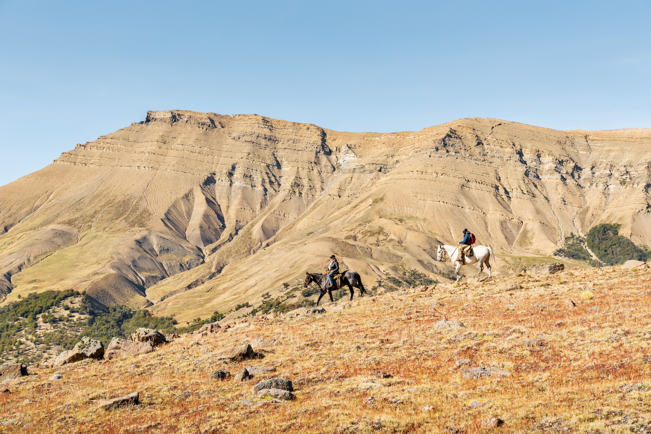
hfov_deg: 38.2
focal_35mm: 52
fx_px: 940
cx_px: 326
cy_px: 217
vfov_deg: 26.0
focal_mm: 52
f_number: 5
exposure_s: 1/4000
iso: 800
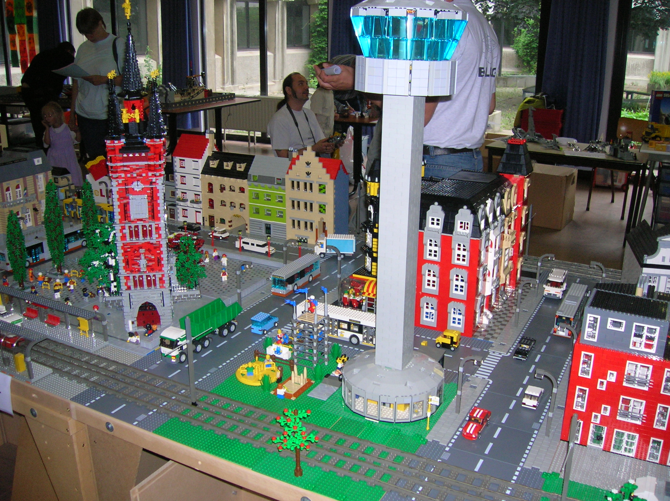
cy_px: 250
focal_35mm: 34
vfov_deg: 41.7
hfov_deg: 54.0
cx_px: 335
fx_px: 658
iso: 103
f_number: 2.9
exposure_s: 1/60.1
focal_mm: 5.7
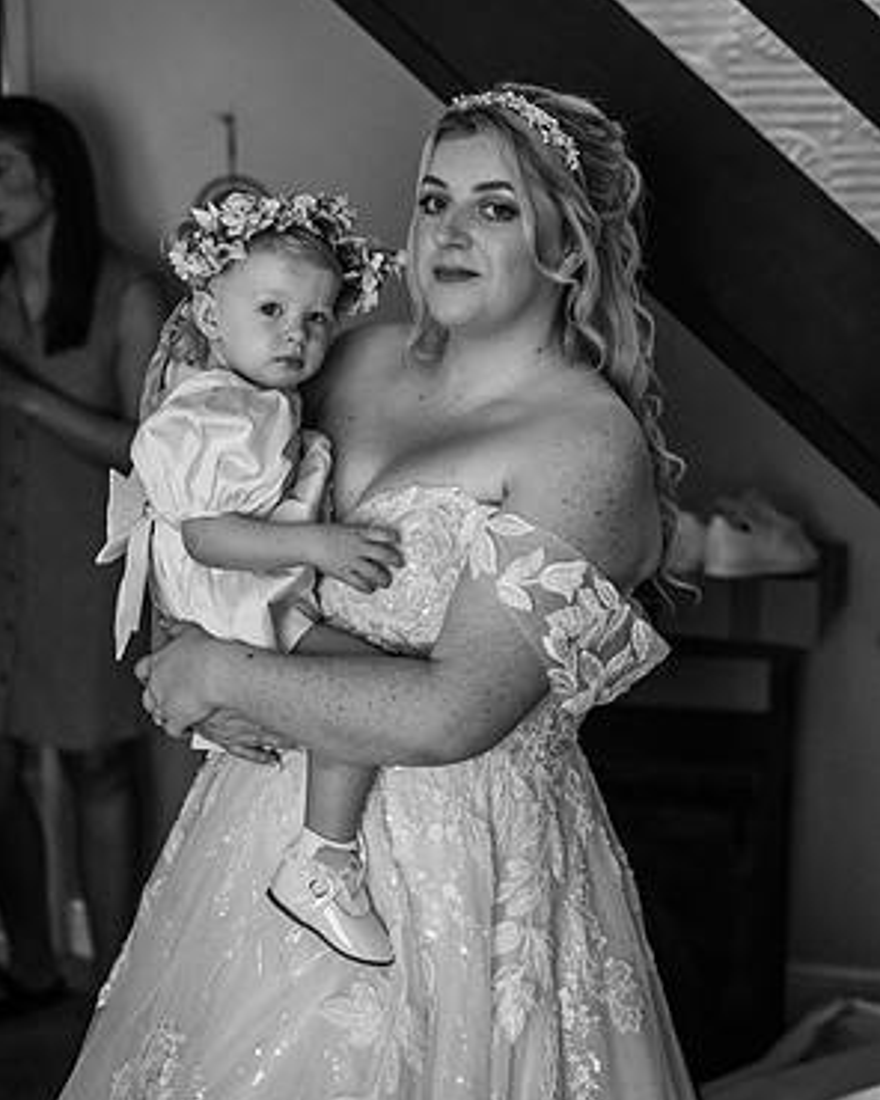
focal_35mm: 57
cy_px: 514
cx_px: 437
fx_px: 1856
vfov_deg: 33.0
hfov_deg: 26.7
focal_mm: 50
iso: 1250
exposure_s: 1/200
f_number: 2.2
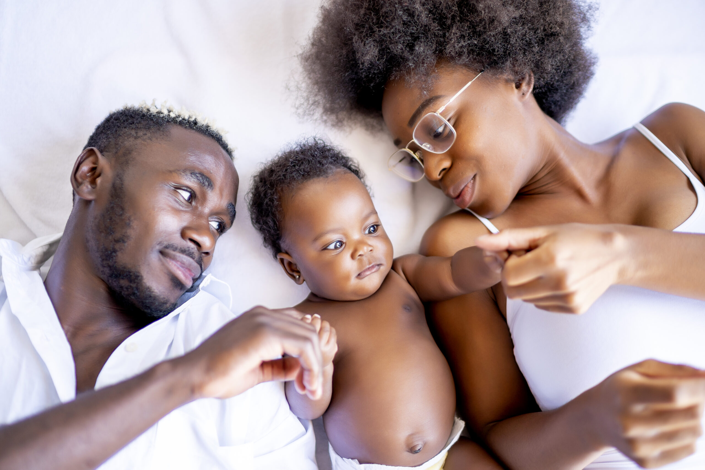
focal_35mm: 35
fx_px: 685
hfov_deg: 54.4
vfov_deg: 37.9
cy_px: 235
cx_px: 352
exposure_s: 1/250
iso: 320
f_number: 1.4
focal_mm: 35
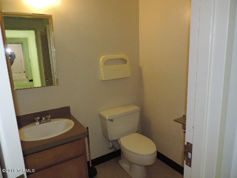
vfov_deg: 56.8
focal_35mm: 24
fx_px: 164
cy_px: 89
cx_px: 118
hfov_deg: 71.6
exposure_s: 1/30
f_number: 3
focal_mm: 4.3
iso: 200
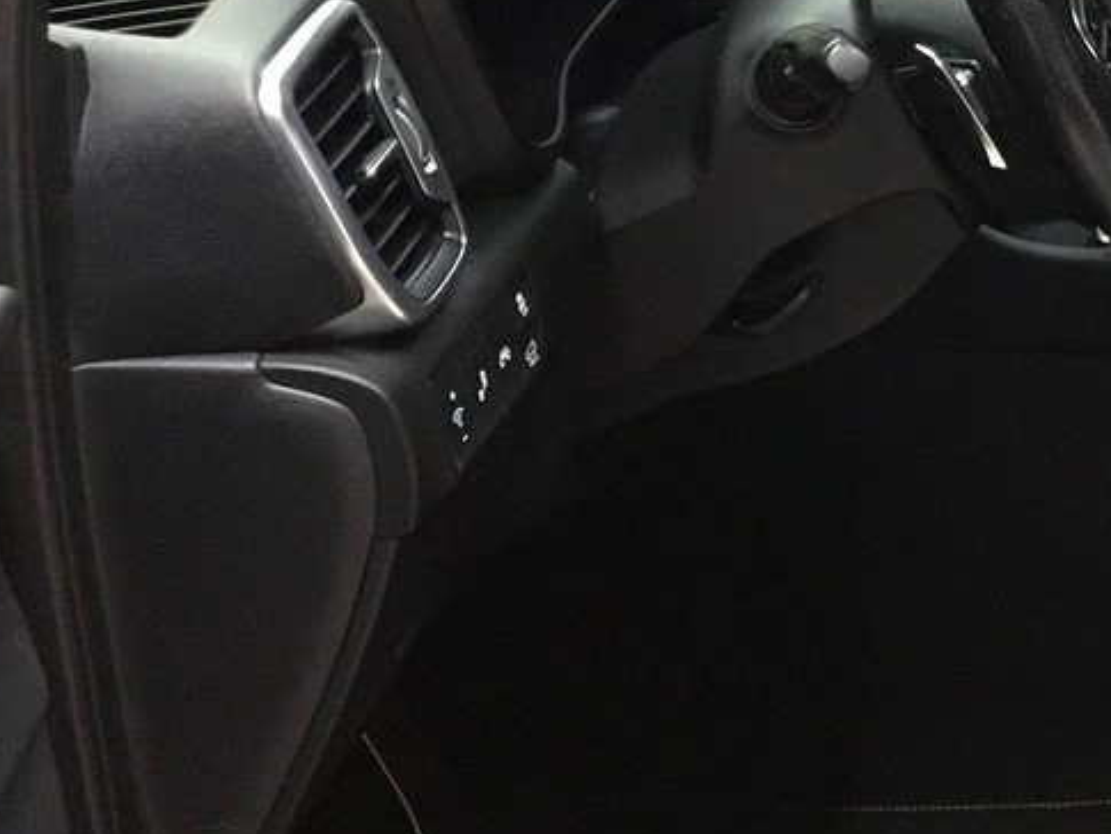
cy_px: 252
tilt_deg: -26.3
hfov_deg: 20.5
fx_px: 2953
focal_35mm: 92
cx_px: 1173
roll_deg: +3.6
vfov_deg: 16.0
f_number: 2.4
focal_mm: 3.3
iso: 250
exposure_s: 1/17
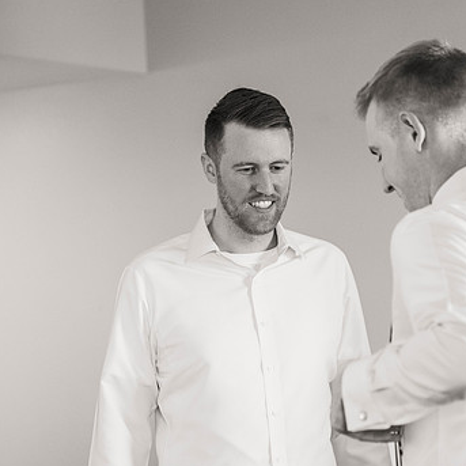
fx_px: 1752
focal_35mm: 115
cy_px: 237
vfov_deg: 15.2
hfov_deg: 15.1
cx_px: 302
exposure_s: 1/320
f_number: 3.5
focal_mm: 80
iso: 3200
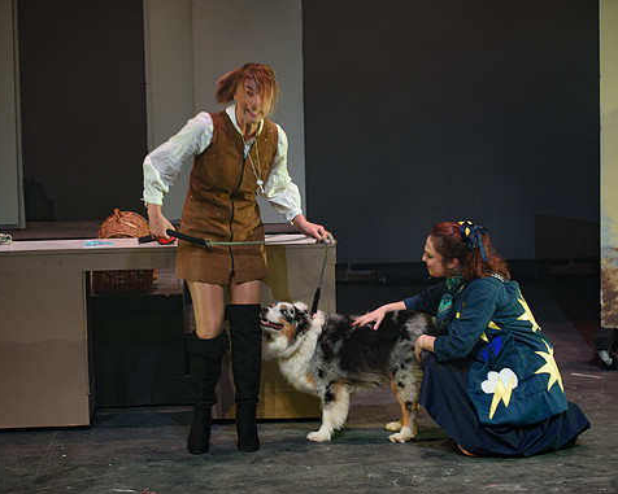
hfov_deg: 23.8
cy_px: 249
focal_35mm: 80
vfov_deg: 19.2
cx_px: 340
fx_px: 1464
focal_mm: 70
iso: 800
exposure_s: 1/100
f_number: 2.8
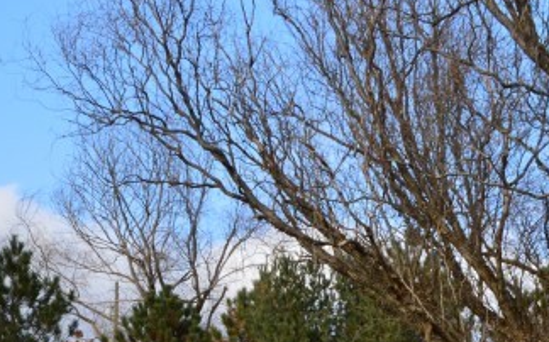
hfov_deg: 23.6
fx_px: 1301
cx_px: 142
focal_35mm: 87
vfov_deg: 13.8
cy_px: 561
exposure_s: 1/250
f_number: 10
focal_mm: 18
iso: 400
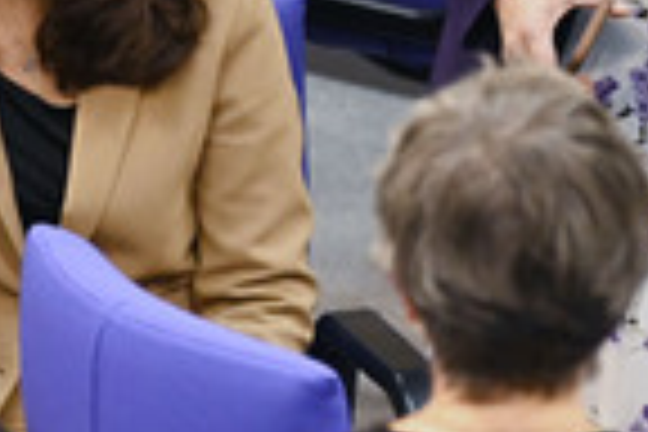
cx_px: -254
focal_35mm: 813
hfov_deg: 2.5
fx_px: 14633
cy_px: -36
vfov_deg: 1.7
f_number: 5.6
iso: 8000
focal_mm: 260
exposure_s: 1/200
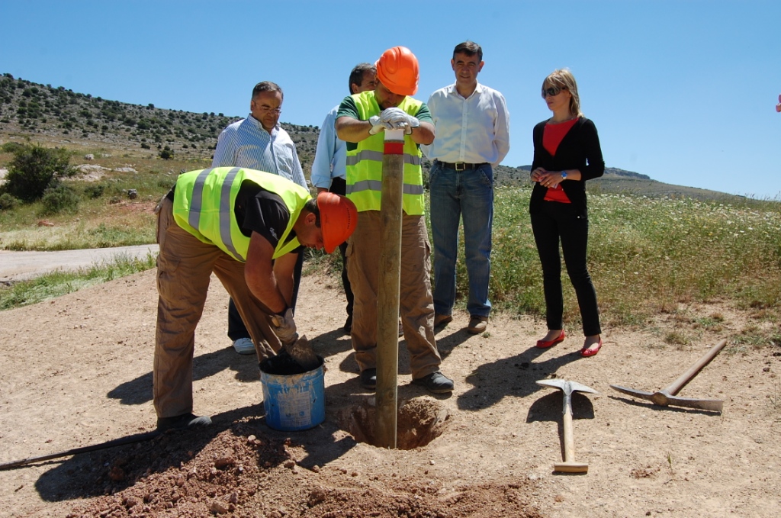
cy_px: 259
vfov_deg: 38.2
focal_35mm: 34
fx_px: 747
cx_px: 390
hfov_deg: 55.2
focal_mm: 23
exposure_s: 1/320
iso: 200
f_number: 9
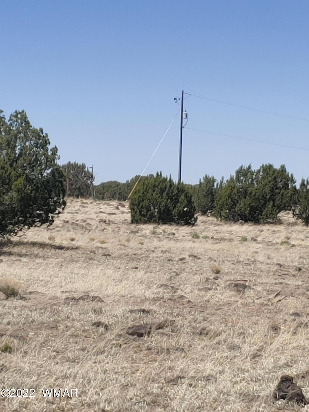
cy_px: 206
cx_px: 154
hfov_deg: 12.7
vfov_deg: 16.8
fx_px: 1393
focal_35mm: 117
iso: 50
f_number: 1.5
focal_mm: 4.23
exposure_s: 1/4167
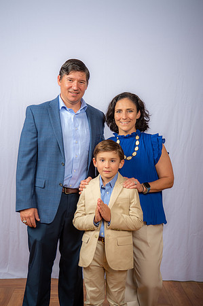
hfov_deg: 24.6
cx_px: 102
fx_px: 466
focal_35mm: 55
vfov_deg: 36.3
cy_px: 153
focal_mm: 55
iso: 250
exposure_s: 1/160
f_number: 6.3
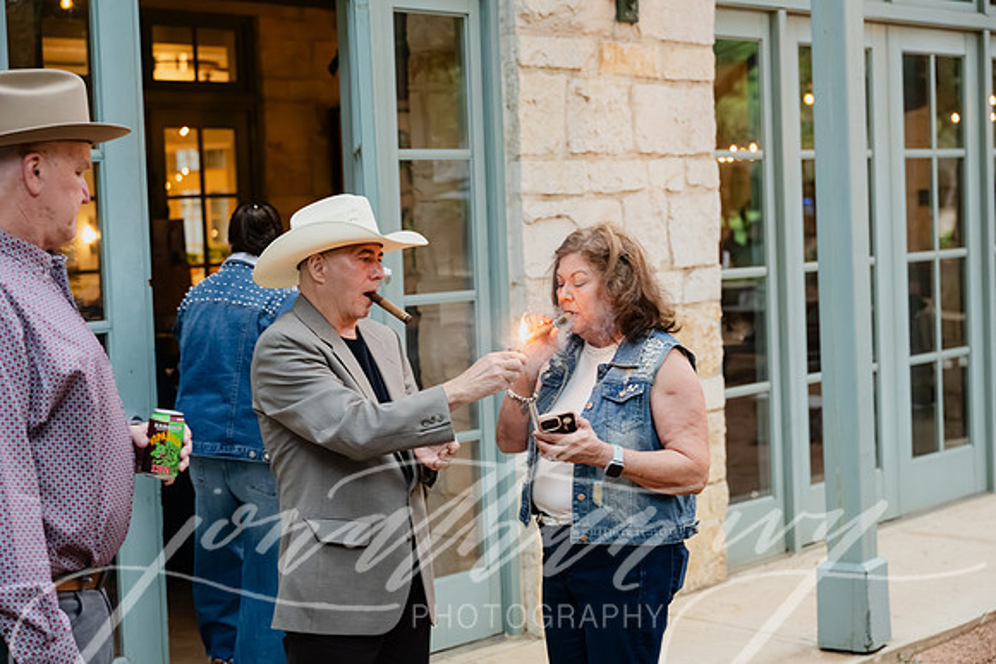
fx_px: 1633
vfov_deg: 23.0
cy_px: 332
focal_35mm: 59
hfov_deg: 33.9
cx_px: 498
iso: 3200
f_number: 3.5
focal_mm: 59
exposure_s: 1/160
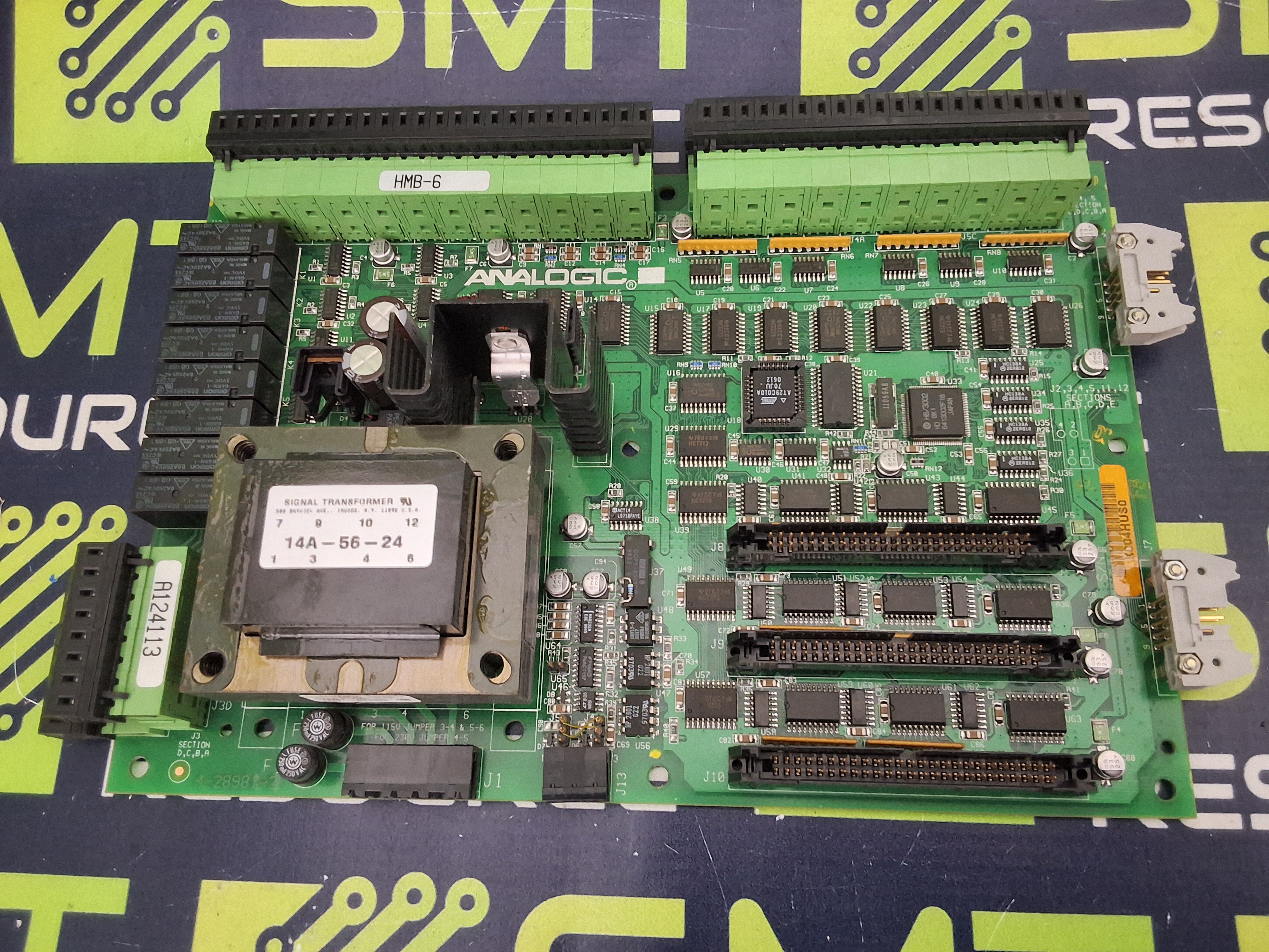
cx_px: 634
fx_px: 1026
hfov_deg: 63.4
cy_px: 476
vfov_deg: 49.7
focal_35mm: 28
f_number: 1.9
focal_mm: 2.91
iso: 400
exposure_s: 1/20
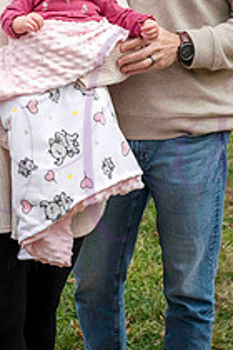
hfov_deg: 12.7
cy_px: 52
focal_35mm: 107
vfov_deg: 18.8
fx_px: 1039
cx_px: 50
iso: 400
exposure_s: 1/500
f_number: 6.3
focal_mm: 50
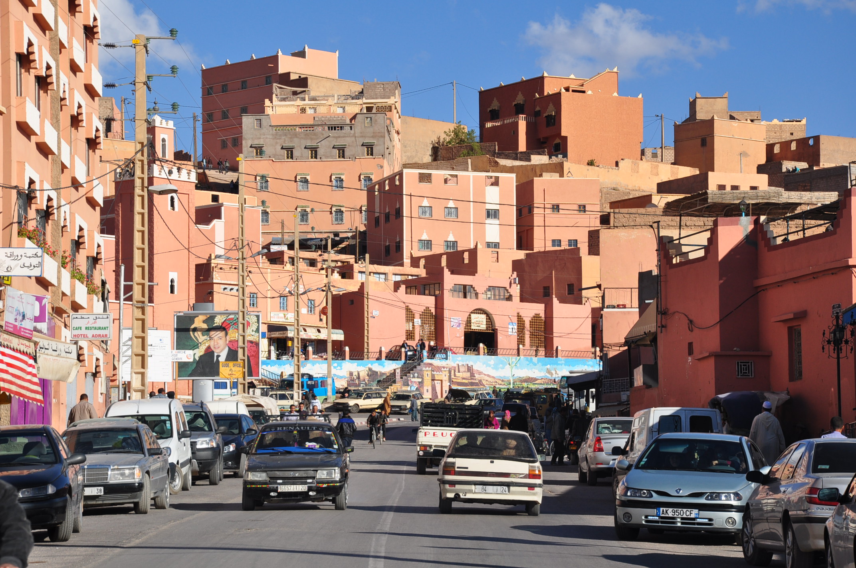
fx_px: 3206
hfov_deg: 15.2
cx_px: 428
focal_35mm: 135
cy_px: 284
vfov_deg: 10.1
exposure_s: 1/400
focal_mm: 90
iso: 200
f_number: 11
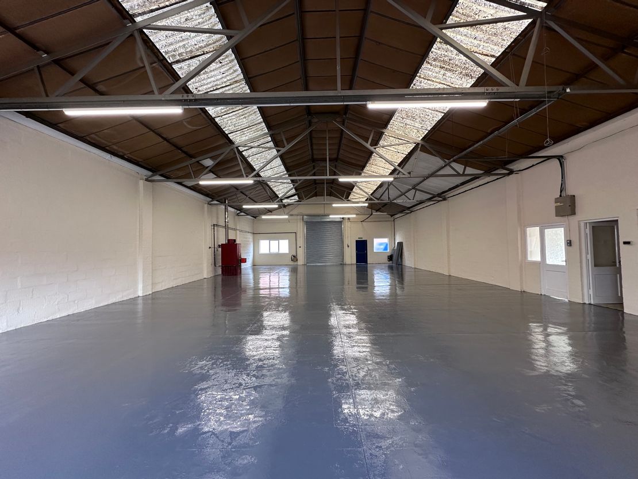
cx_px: 319
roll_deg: +0.7
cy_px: 240
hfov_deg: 102.1
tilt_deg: +2.0
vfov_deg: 85.7
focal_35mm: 14
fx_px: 258
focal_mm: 2.22
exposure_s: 1/99
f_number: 2.2
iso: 125
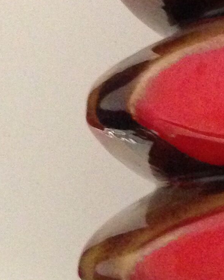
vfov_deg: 13.0
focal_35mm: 144
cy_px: -72
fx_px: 1193
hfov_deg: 10.0
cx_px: 425
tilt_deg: -75.7
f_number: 2.4
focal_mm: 4.12
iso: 640
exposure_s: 1/15
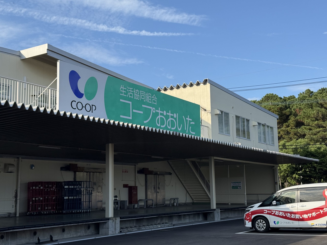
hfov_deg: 39.7
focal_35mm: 48
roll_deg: +1.2
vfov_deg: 30.3
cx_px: 164
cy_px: 122
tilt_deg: +8.5
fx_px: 453
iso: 64
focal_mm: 6.76
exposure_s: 1/2667
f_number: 1.78
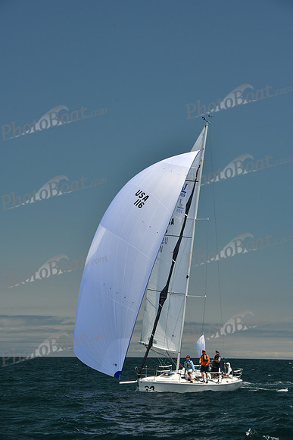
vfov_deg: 17.6
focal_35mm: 116
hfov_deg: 11.8
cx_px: 146
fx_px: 1415
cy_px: 220
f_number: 9
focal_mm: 116
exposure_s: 1/640
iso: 320
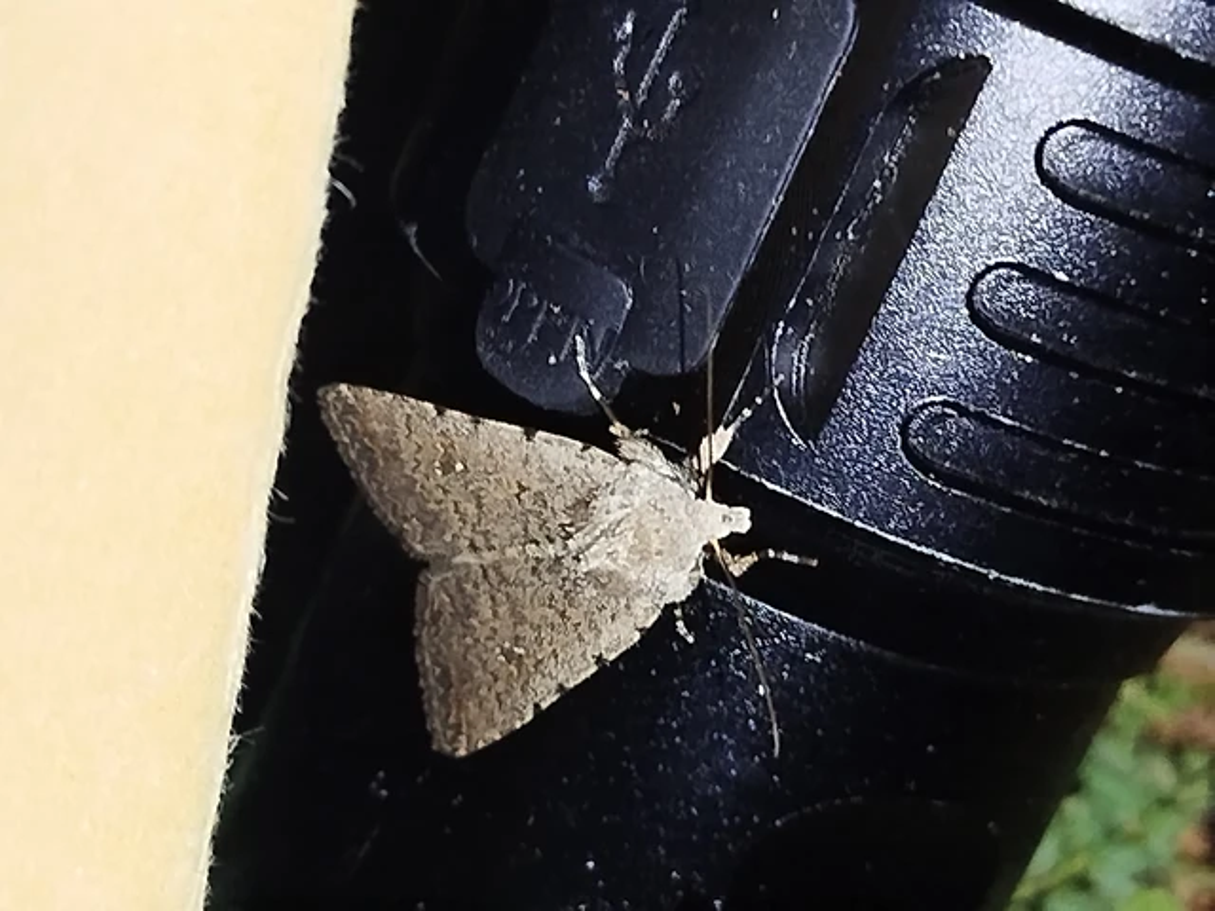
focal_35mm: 88
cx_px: 608
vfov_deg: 16.8
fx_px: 3089
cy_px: 456
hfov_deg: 22.3
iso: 125
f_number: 1.7
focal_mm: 5.31
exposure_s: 1/33
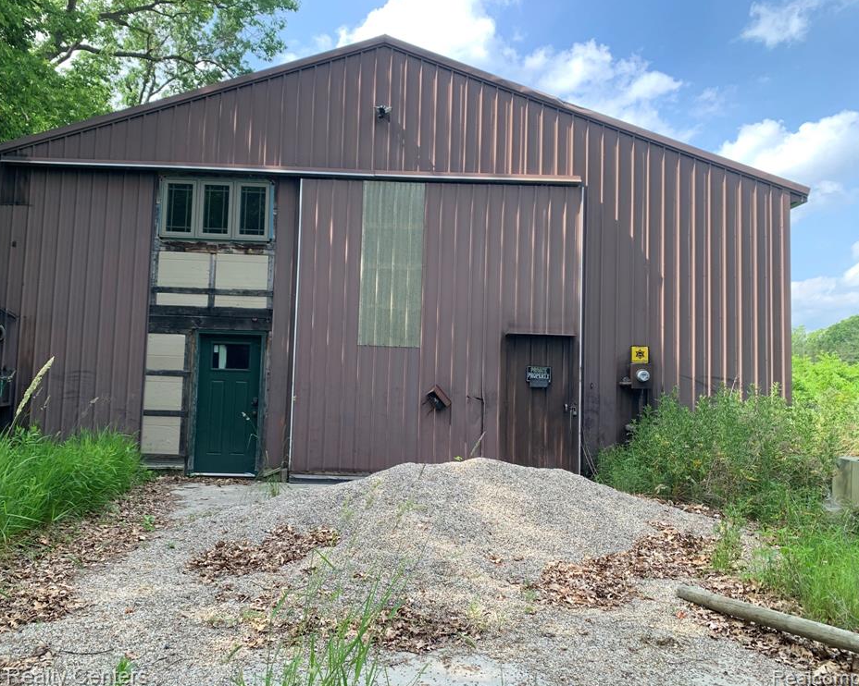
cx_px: 392
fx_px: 712
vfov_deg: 51.5
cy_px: 337
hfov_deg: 62.1
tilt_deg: +3.6
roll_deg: -2.5
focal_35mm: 28
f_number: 1.8
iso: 25
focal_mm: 4.25
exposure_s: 1/307
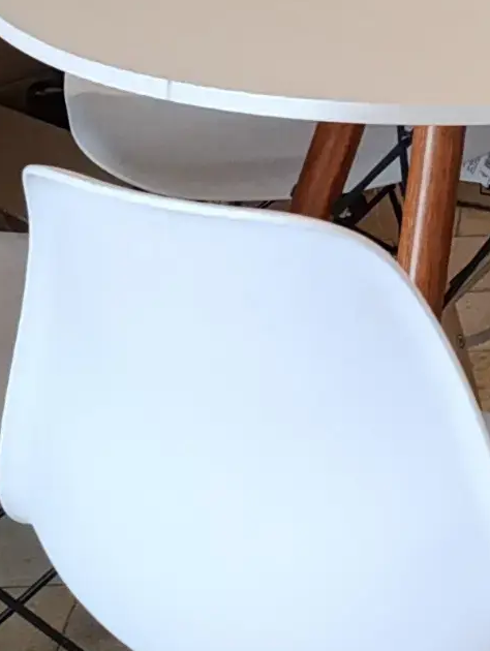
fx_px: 2806
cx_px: 1020
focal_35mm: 149
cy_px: -792
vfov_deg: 11.5
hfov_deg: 9.3
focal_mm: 6.14
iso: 1600
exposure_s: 1/60
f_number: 1.6
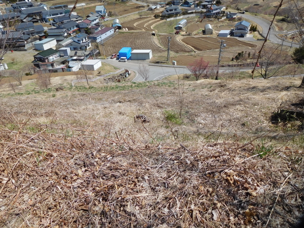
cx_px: 152
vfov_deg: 54.9
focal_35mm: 25
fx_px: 220
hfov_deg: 69.4
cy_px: 114
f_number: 6.8
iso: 125
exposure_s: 1/400
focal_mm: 4.5
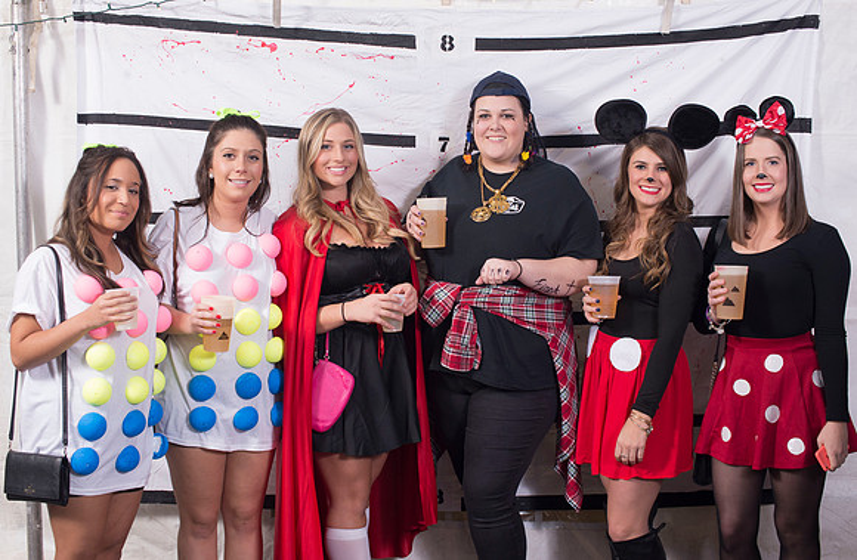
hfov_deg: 38.1
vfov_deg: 25.4
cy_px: 263
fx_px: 1243
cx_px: 427
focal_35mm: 53
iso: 640
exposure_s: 1/100
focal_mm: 50
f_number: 9
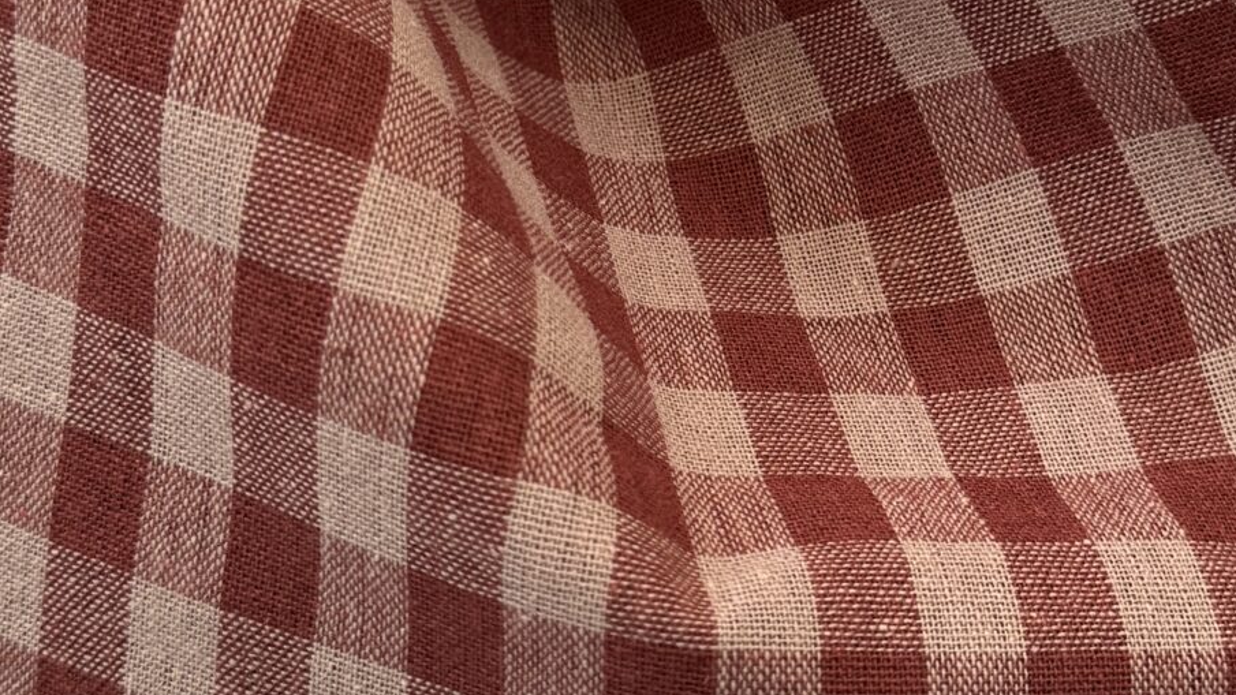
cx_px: 785
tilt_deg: -6.0
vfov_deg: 16.2
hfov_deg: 28.5
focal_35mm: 74
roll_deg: +0.8
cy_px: 167
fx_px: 2425
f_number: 1.78
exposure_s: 1/100
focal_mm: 6.76
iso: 160
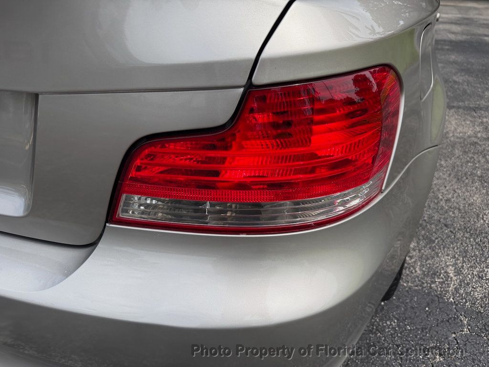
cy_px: 184
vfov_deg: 56.8
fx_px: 339
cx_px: 244
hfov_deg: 71.6
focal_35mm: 24
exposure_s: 1/4405
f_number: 1.78
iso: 100
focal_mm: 6.76
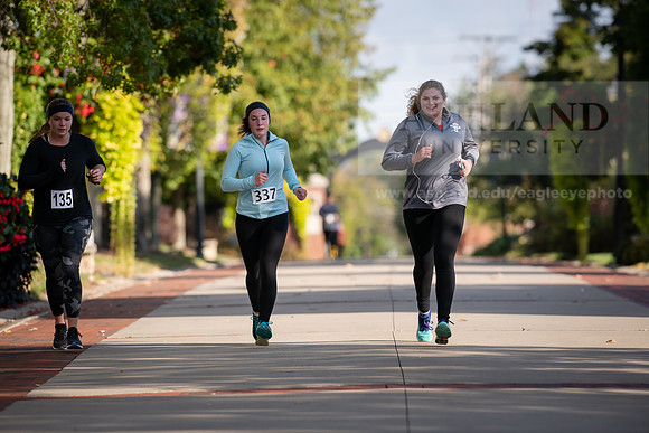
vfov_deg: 4.6
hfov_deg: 6.9
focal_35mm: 300
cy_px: 216
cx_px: 324
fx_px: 5409
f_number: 4.5
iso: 200
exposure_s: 1/800
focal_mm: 300
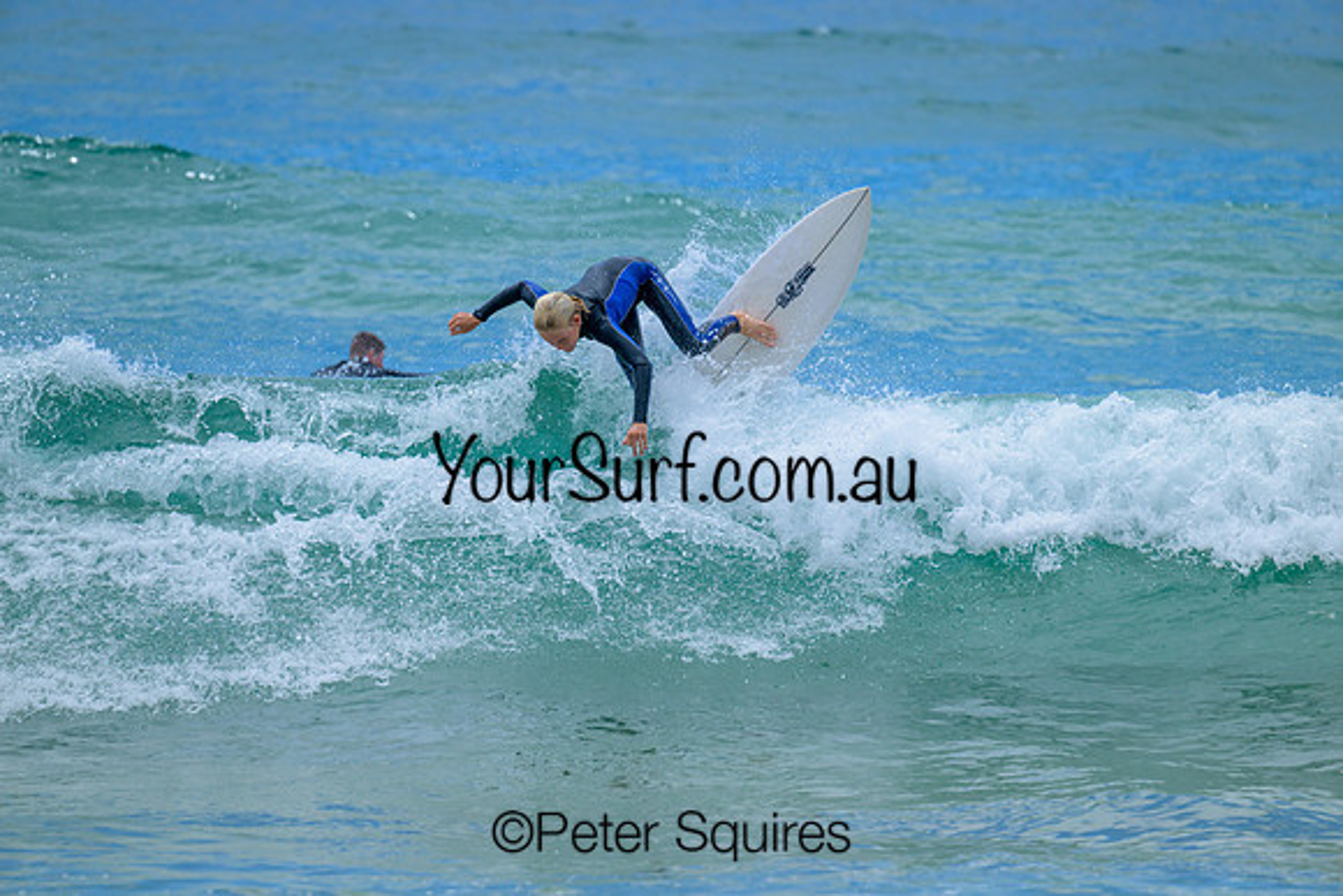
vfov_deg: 3.4
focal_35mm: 410
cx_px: 672
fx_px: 15298
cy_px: 448
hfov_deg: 5.0
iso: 280
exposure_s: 1/2000
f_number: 7.6
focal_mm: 410
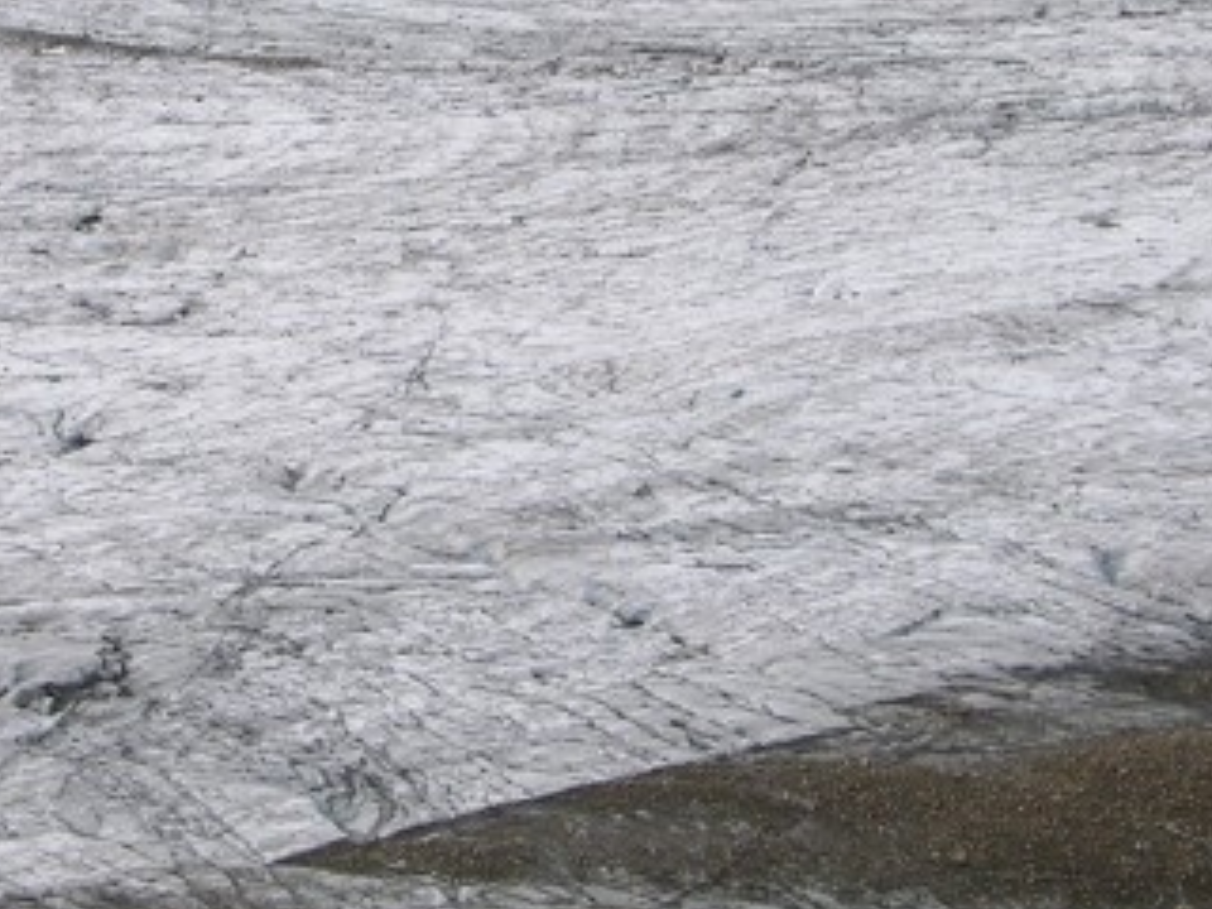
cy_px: 299
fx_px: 3921
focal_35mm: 112
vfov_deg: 13.2
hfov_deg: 17.5
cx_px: 326
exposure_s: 1/200
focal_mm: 8.9
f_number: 5.6
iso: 50
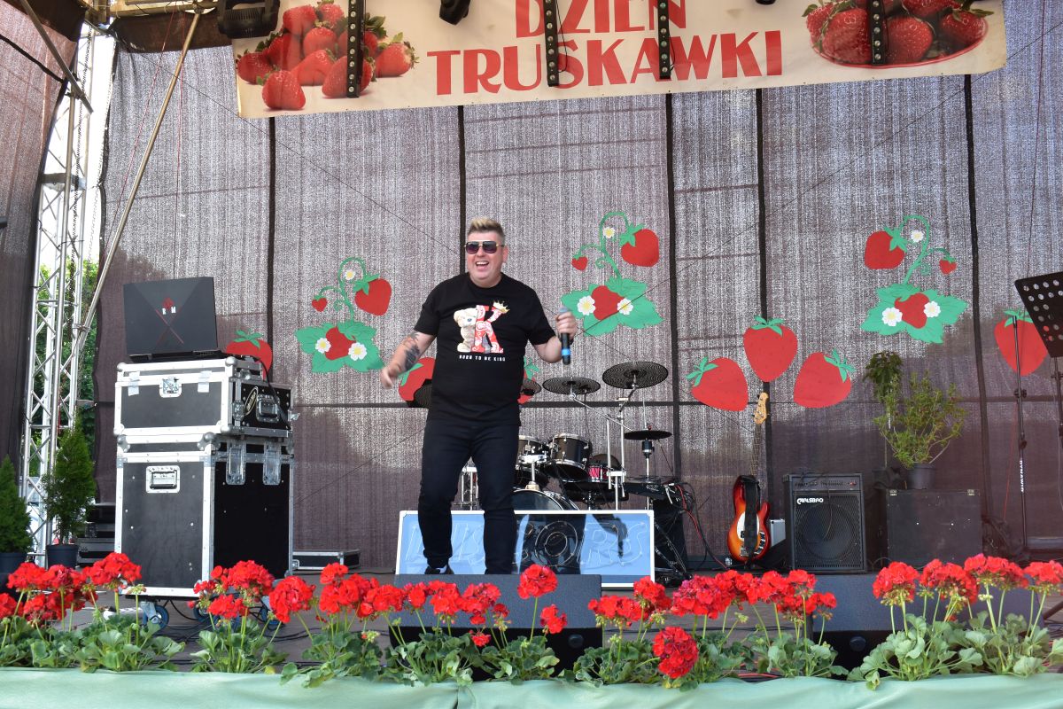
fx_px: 1107
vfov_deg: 35.5
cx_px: 532
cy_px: 354
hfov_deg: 51.3
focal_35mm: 38
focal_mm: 25
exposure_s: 1/80
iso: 400
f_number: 8
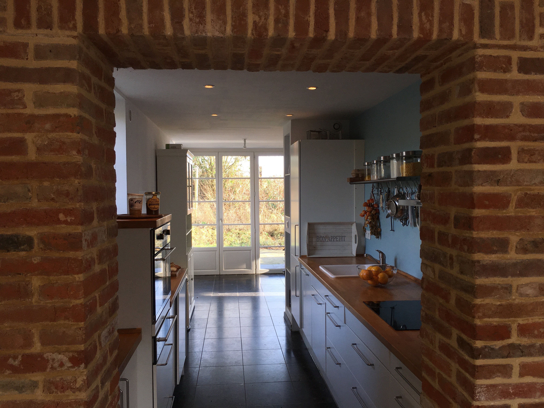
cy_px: 204
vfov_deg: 48.2
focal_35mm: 29
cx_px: 272
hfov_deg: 61.7
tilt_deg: -2.9
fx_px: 456
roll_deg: +0.7
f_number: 2.2
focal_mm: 4.15
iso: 32
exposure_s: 1/100
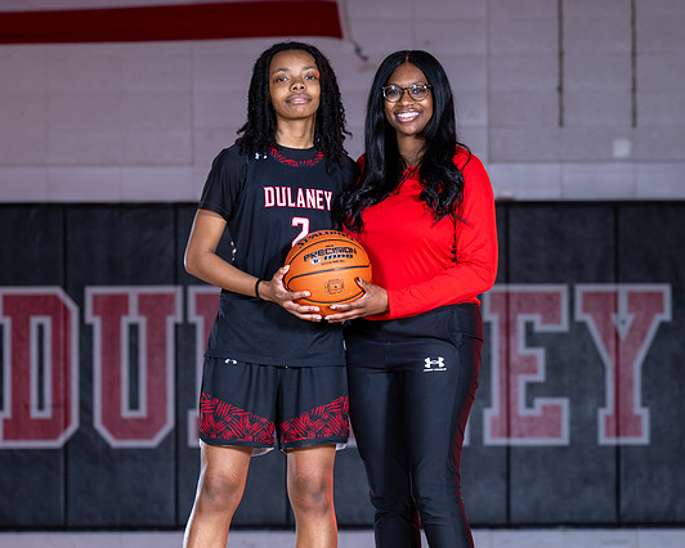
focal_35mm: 196
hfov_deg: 9.8
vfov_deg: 7.9
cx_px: 414
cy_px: 273
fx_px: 3975
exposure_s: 1/125
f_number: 6.3
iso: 80
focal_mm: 155
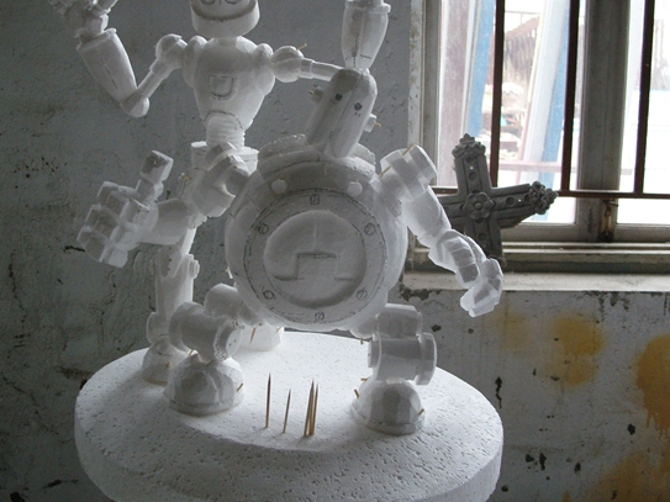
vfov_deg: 29.6
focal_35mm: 49
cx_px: 292
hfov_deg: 38.9
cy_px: 198
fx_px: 948
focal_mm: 7.8
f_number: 2.8
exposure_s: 1/40
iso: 200
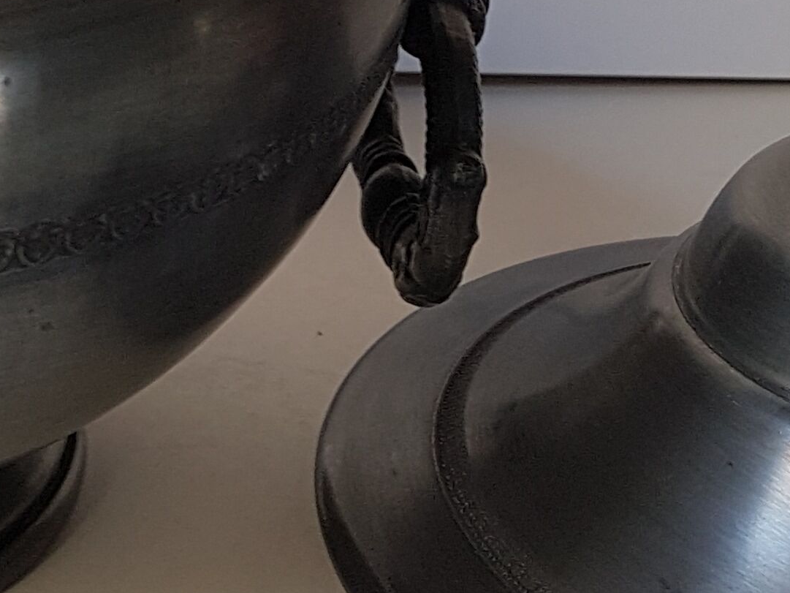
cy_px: 219
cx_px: 134
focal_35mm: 97
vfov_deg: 15.2
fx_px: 2214
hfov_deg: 20.0
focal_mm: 4.2
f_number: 1.7
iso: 40
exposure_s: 1/50
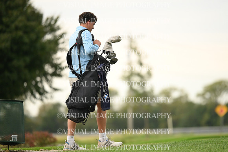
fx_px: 2534
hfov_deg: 5.2
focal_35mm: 400
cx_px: 114
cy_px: 76
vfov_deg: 3.4
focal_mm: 400
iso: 4000
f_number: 4.5
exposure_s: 1/3200
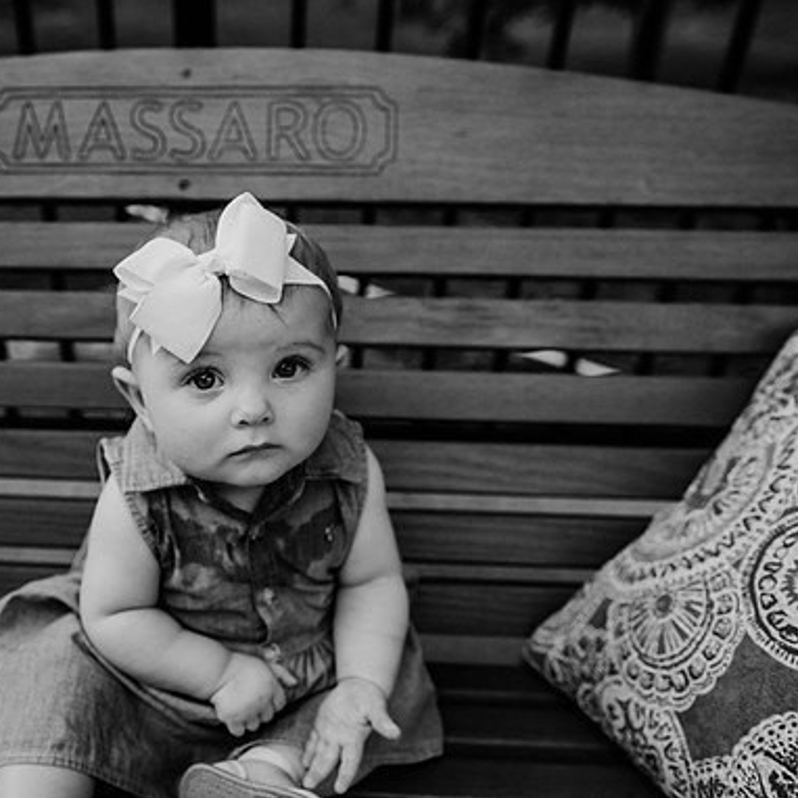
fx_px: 809
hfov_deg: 50.9
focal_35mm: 31
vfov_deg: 52.5
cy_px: 396
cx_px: 226
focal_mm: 24
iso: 500
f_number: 3.5
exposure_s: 1/800
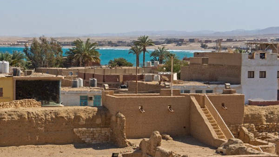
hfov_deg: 19.1
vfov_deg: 11.1
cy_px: 78
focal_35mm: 109
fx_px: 806
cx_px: 7
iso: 50
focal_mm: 52
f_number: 16
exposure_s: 1/80
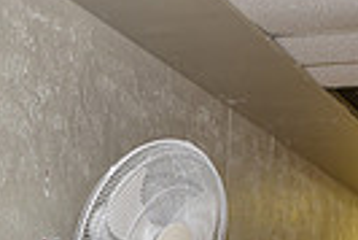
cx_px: 127
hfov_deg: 16.2
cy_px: 484
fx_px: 1254
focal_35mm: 126
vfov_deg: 10.1
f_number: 5
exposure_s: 1/60
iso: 200
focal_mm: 29
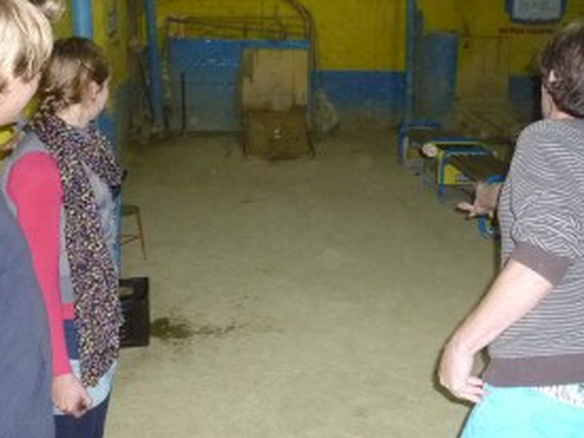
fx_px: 759
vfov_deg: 32.1
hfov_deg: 41.8
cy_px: 171
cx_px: 360
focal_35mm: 45
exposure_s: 1/30
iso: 400
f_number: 2.8
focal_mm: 5.5
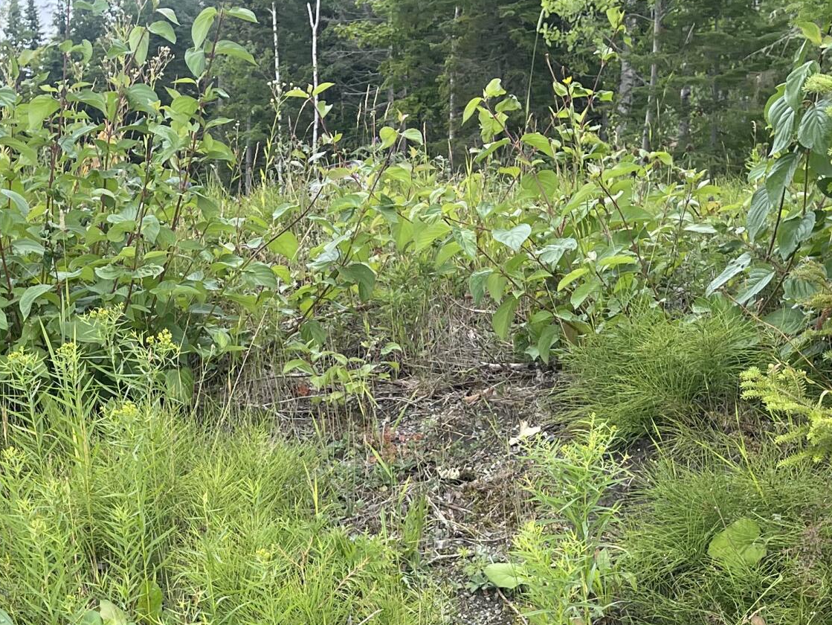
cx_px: 331
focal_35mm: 67
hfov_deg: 28.9
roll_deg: +1.4
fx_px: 1611
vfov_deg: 20.6
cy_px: 734
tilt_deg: -12.7
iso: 32
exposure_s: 1/801
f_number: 1.6
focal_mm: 5.1
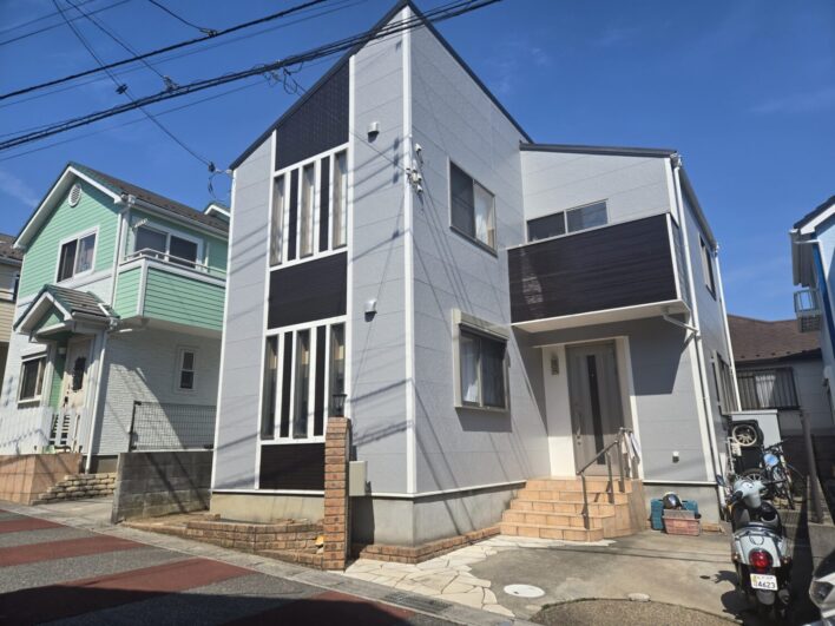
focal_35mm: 23
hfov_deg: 73.9
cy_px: 313
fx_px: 555
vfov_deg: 58.9
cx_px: 418
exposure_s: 1/2359
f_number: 1.8
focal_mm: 5.4
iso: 25
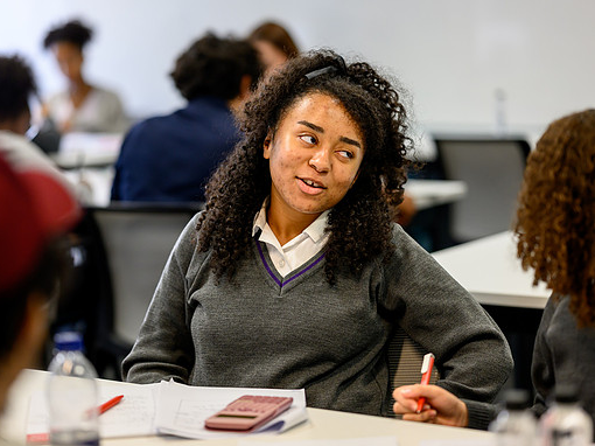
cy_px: 225
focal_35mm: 97
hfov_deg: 20.2
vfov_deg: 15.2
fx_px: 1667
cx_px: 276
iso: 1100
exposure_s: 1/400
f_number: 1.8
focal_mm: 85
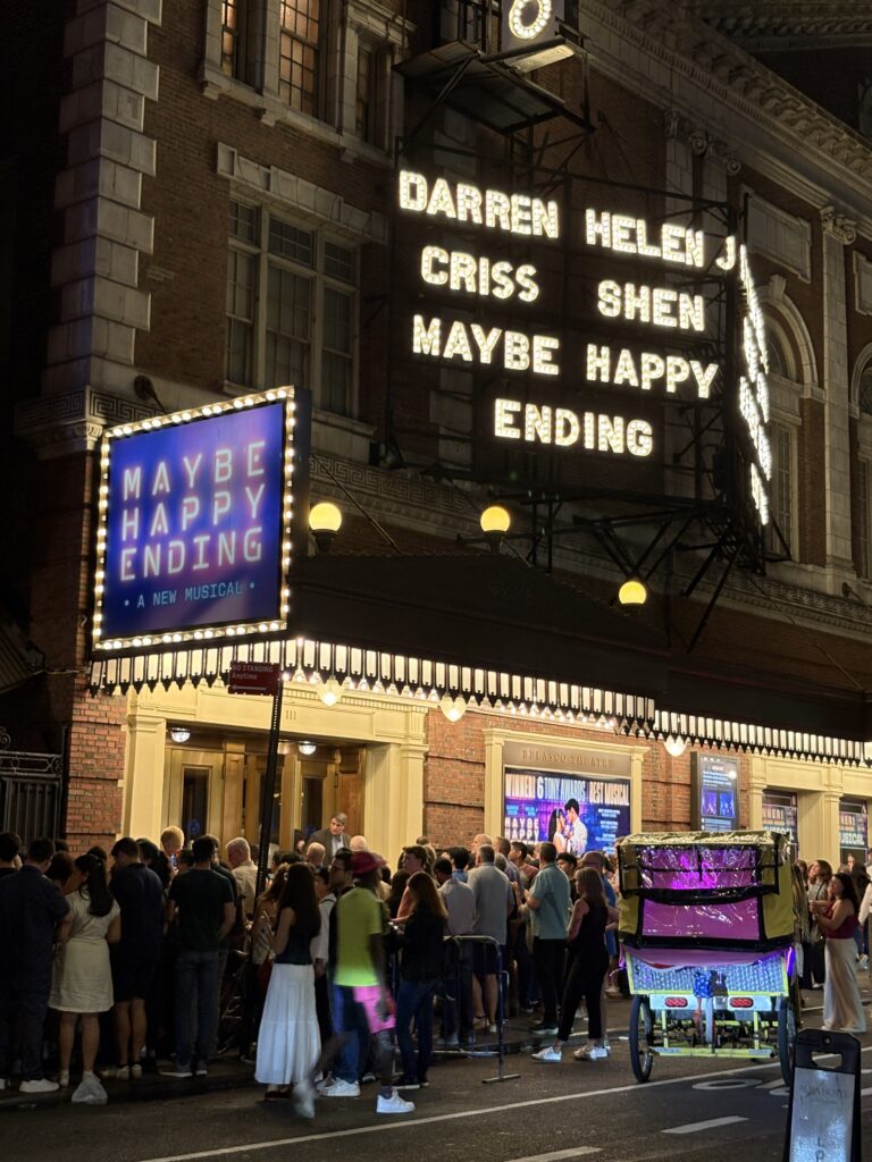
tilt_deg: +10.9
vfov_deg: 36.8
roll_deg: -1.6
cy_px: 581
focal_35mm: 52
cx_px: 436
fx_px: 1747
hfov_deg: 28.0
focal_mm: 5.96
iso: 160
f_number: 1.6
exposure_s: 1/40
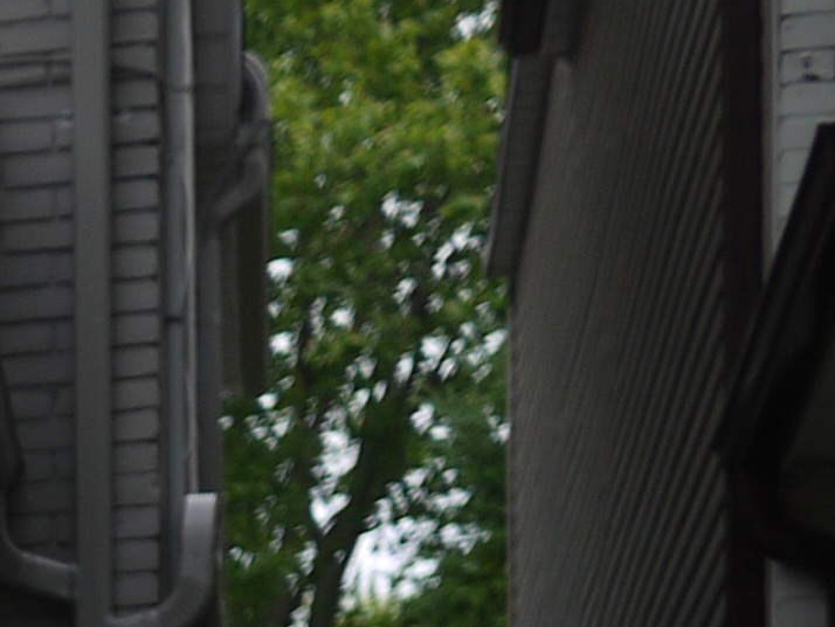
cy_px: 1732
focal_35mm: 224
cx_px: -1347
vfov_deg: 6.2
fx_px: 5405
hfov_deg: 8.0
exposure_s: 1/800
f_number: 1.8
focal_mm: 20
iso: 100
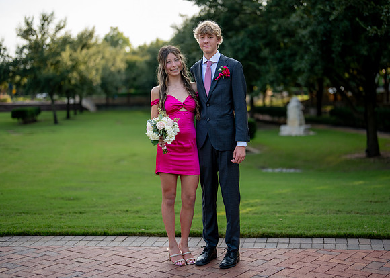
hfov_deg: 34.5
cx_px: 213
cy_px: 135
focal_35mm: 57
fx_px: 627
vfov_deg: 25.0
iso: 200
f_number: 1.2
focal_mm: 50
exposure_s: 1/2000
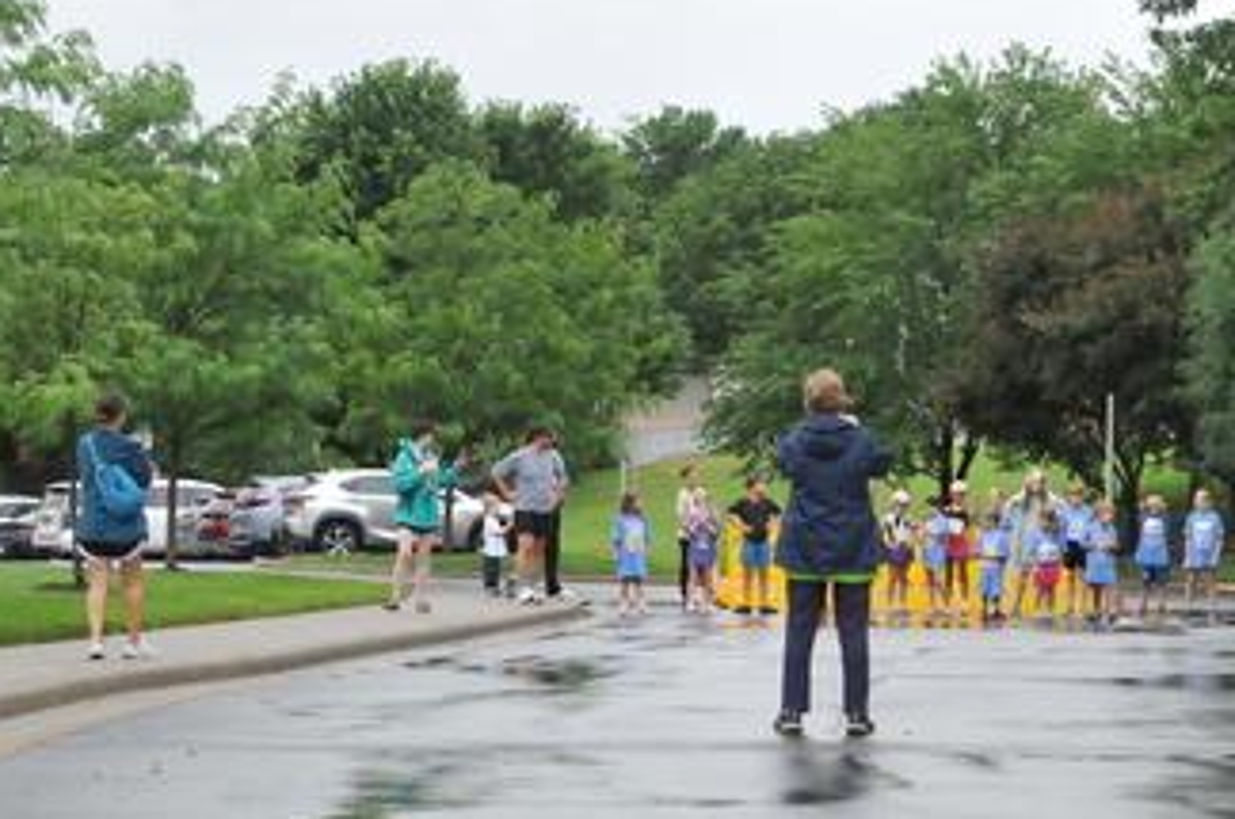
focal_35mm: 140
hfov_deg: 14.7
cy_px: 547
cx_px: 850
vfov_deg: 9.8
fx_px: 4790
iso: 2000
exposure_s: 1/640
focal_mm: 55
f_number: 8
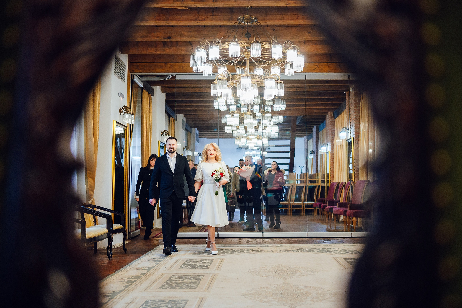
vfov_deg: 36.9
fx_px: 462
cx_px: 237
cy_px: 157
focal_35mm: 36
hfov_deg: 53.1
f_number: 2
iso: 1600
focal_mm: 35
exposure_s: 1/200
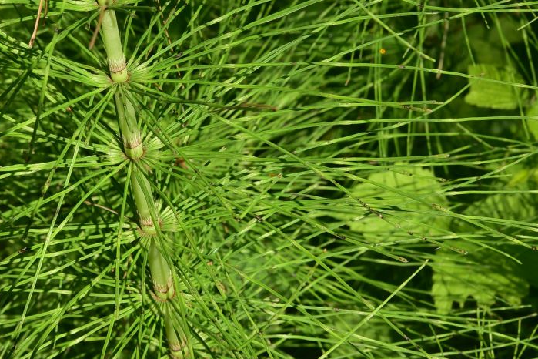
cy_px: 143
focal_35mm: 93
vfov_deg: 14.7
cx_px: 181
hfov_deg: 21.8
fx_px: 1390
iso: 320
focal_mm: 50
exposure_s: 1/125
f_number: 18
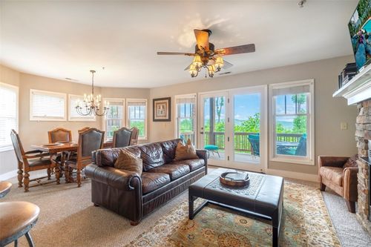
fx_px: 165
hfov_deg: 96.8
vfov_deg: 73.7
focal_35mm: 16
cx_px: 186
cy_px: 124
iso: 100
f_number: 6.3
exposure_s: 1/500
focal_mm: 16
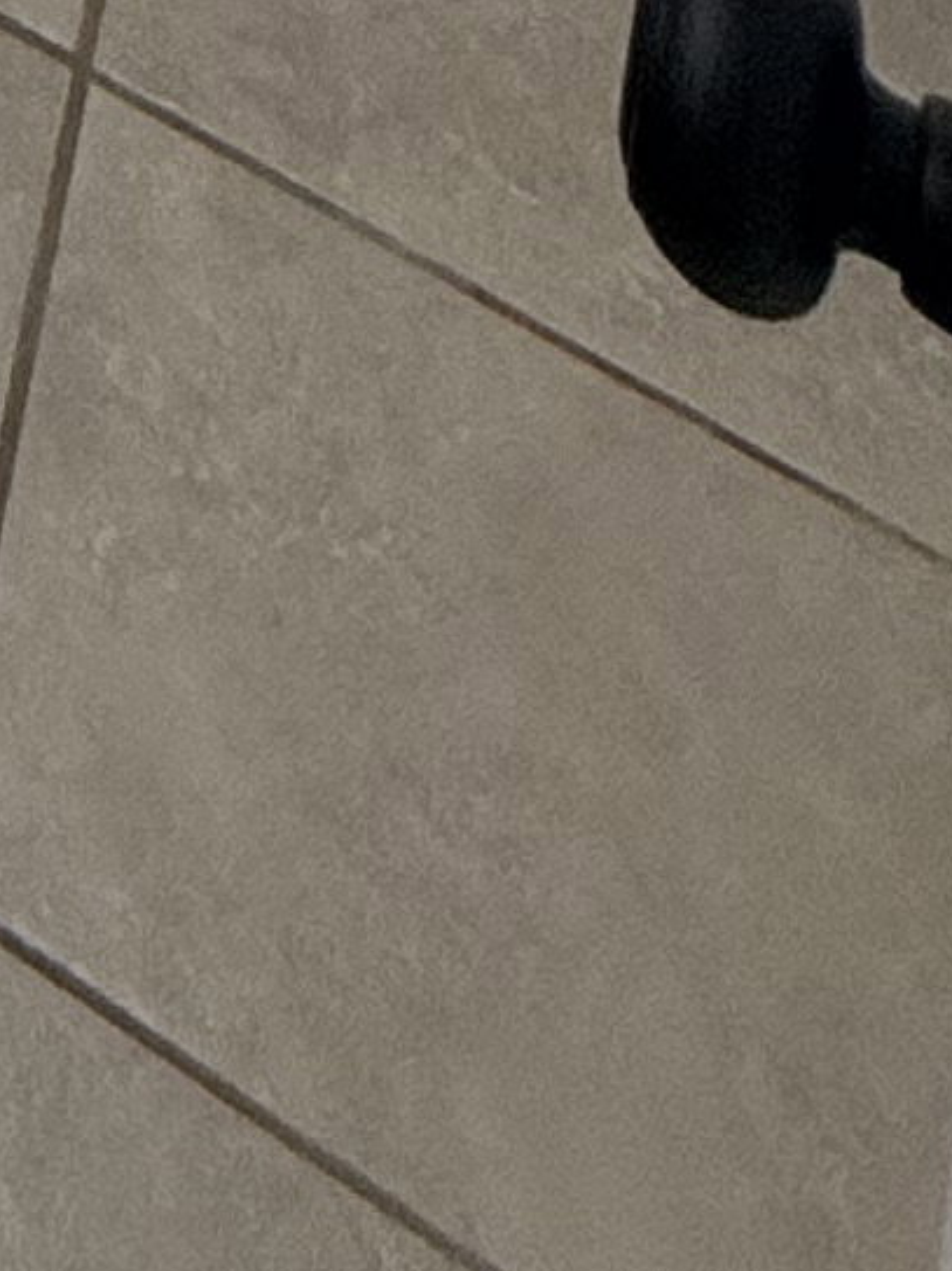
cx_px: -1897
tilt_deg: -9.4
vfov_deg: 9.2
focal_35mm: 104
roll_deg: +0.9
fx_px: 3815
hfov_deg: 10.3
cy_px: -3357
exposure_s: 1/120
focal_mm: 2.22
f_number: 2.2
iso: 100
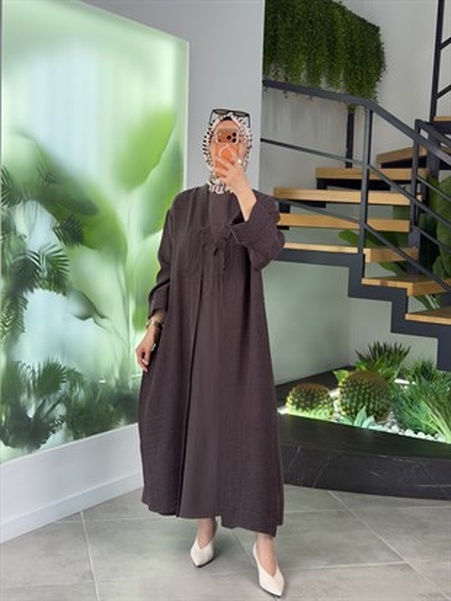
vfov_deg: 39.6
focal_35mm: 48
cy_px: 300
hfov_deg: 30.3
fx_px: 833
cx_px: 226
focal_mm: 6.76
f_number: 1.78
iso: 50
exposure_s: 1/100
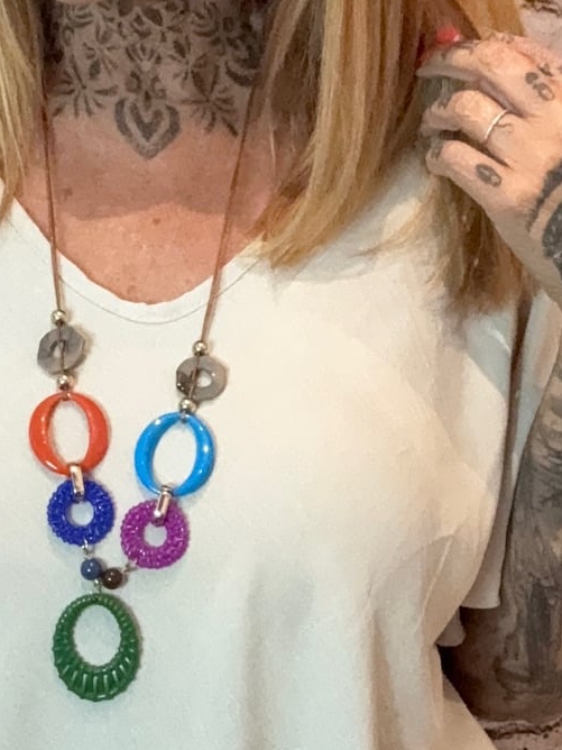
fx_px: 1992
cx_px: 102
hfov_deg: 15.9
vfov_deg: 21.2
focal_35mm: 92
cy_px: 527
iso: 250
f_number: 1.9
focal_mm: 2.69
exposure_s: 1/50
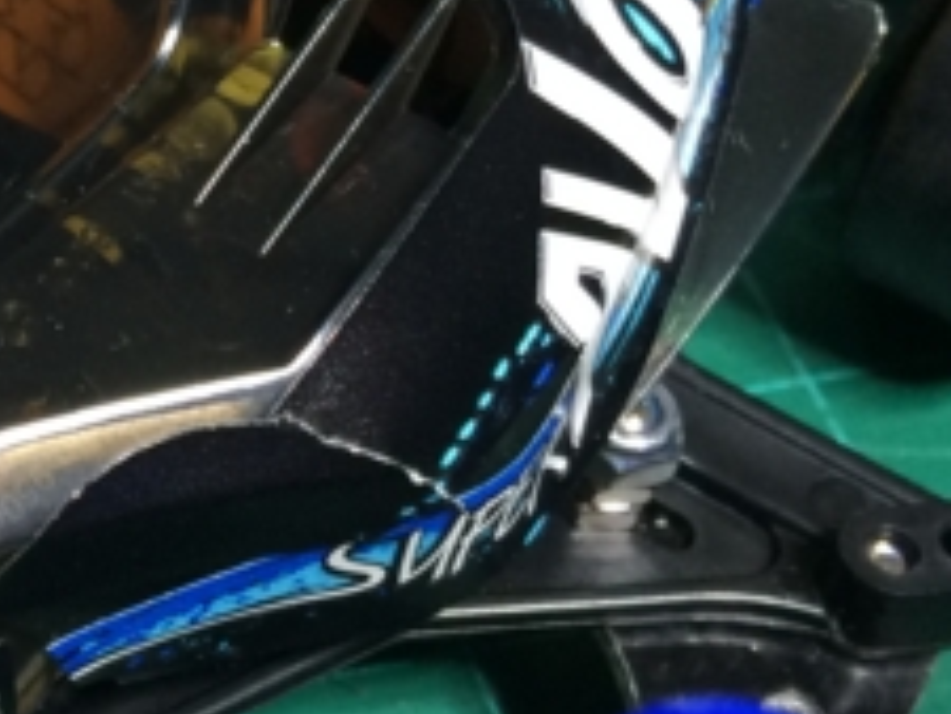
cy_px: 114
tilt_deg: -47.8
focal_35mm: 103
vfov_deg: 14.3
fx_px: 2831
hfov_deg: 17.9
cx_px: -279
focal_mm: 4.15
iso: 80
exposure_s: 1/30
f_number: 2.2
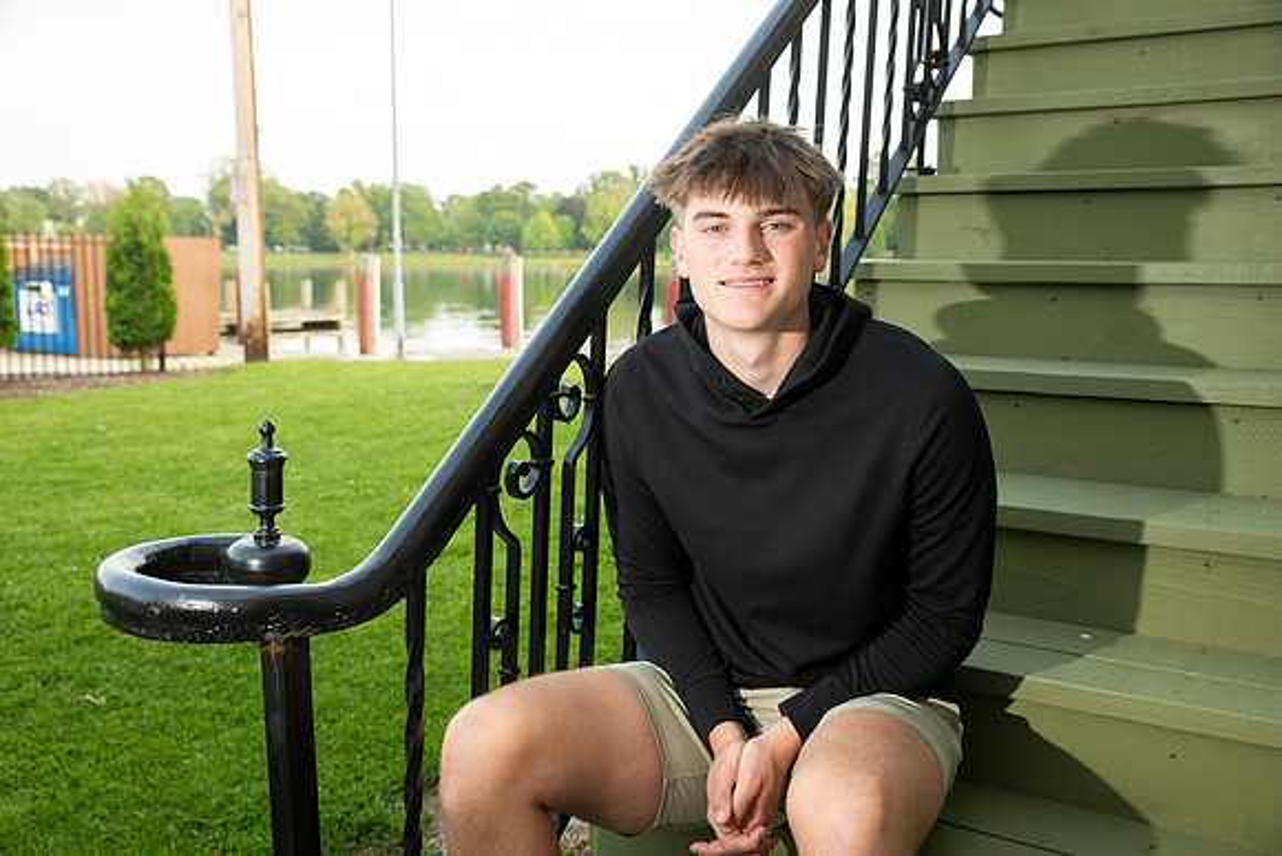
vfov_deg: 37.9
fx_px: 1247
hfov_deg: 54.4
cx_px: 641
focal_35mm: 35
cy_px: 428
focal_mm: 35
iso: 320
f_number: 5.6
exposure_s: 1/160
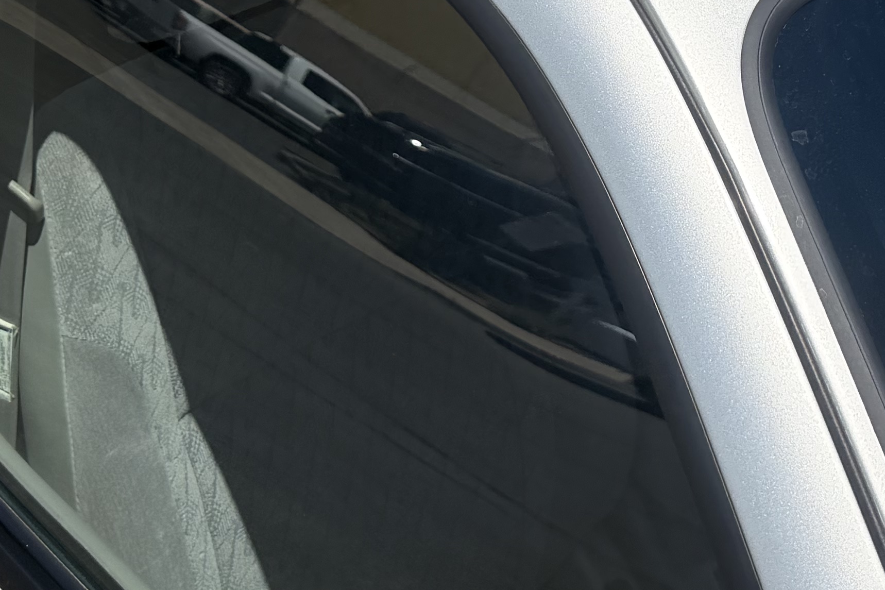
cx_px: 515
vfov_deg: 14.9
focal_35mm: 83
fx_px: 2040
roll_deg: -1.7
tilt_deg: -18.2
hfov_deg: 24.4
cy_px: -369
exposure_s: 1/8130
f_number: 1.78
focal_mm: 6.76
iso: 100
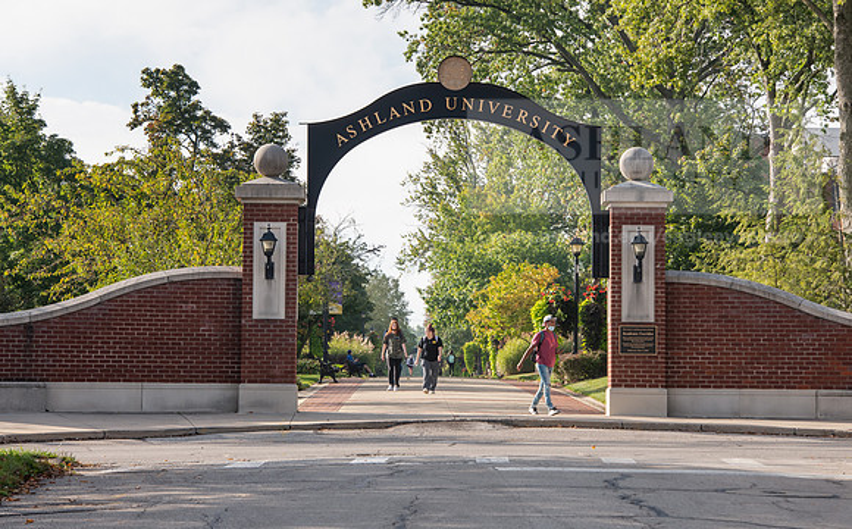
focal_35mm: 131
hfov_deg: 16.0
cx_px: 422
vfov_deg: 10.0
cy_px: 242
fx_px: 3035
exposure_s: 1/320
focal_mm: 125
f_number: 9
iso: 320
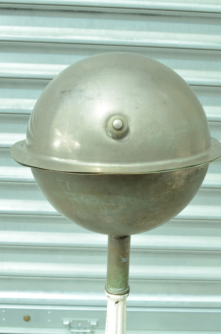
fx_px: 472
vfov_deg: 38.9
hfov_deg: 26.4
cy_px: 172
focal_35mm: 51
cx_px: 116
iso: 125
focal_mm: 26
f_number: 8
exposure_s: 1/125
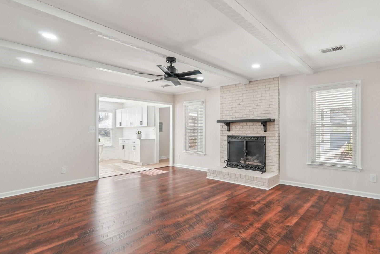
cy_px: 133
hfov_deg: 86.2
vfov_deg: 64.5
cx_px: 220
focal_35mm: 19
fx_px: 201
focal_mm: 10
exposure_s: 1/15
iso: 400
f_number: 8
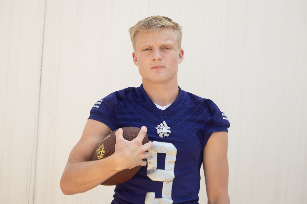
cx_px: 154
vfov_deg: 13.0
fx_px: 895
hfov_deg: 19.5
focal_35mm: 105
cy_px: 102
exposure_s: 1/320
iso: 100
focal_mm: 70
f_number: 4.5
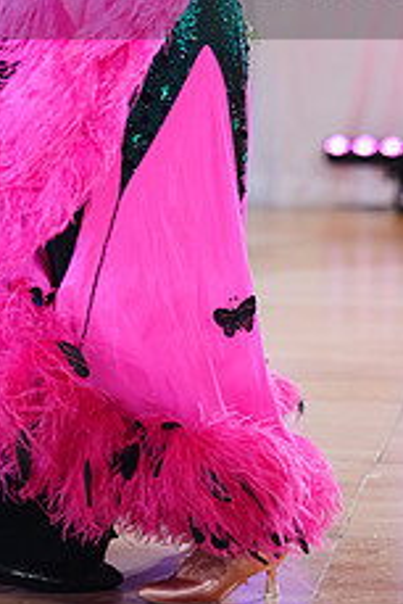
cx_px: 125
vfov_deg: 5.9
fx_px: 5817
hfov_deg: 4.0
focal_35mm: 347
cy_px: -47
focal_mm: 137
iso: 2000
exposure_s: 1/400
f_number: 2.8
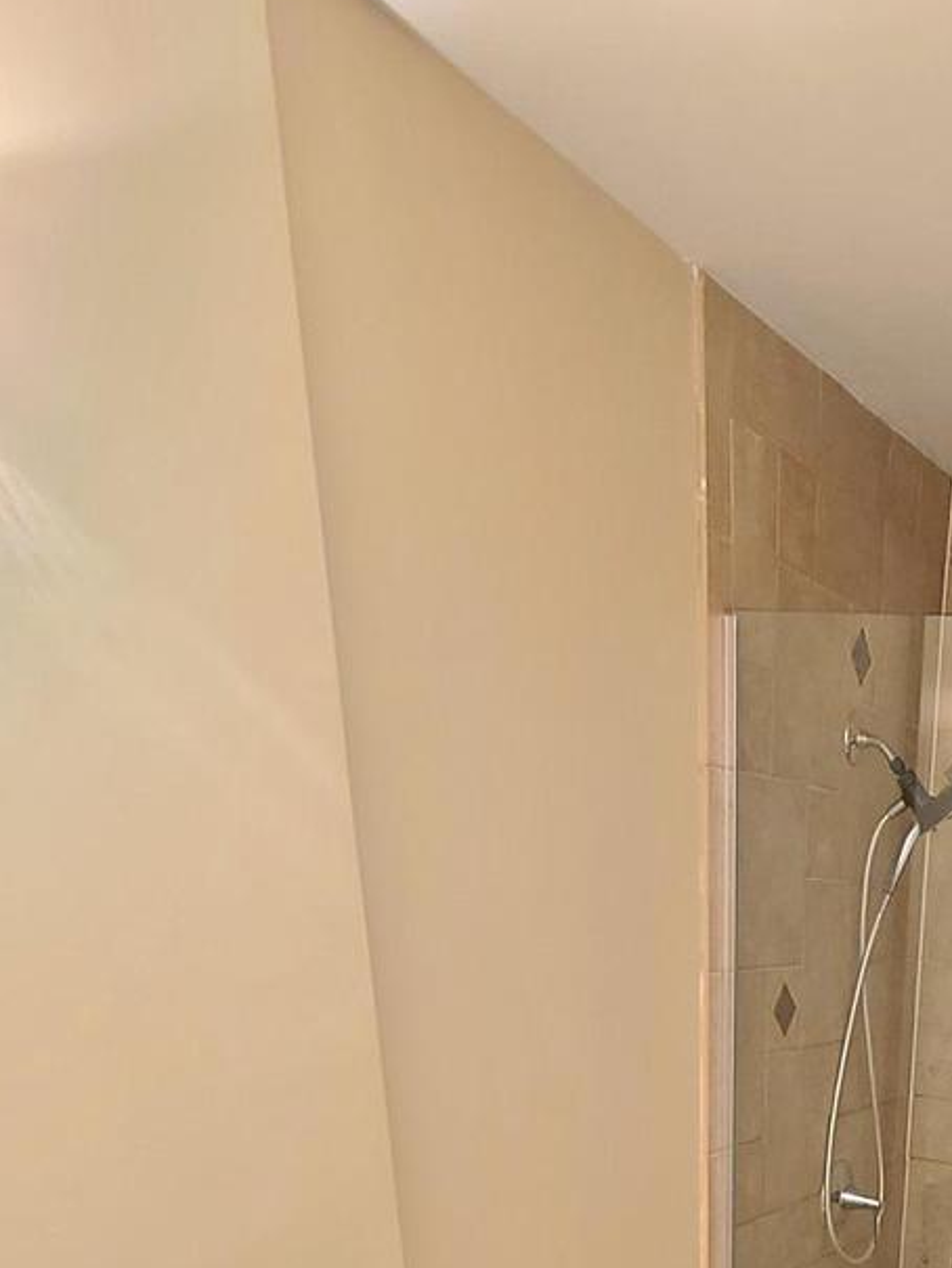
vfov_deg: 39.1
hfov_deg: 38.1
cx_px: 956
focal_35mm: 33
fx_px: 1210
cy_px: 1543
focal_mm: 2.2
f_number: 2.2
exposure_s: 1/29
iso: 500
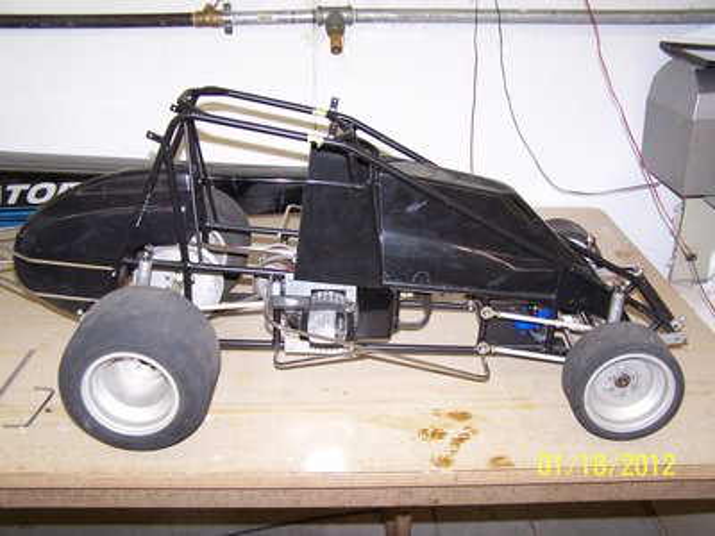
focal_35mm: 38
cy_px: 268
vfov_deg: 37.7
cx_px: 358
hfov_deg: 49.0
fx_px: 785
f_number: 2.8
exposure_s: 1/60
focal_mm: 6.3
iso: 140
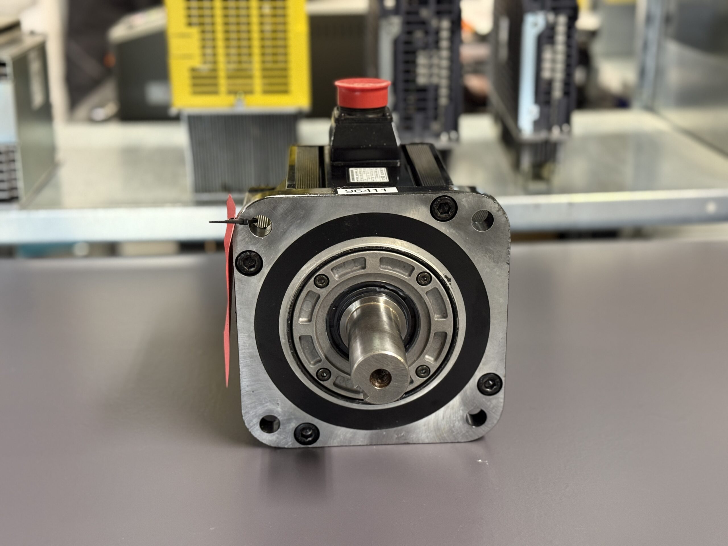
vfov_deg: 30.3
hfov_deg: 39.7
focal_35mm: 48
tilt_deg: -20.4
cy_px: 273
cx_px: 364
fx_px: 1009
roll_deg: +0.7
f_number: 1.78
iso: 250
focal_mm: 6.76
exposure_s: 1/33
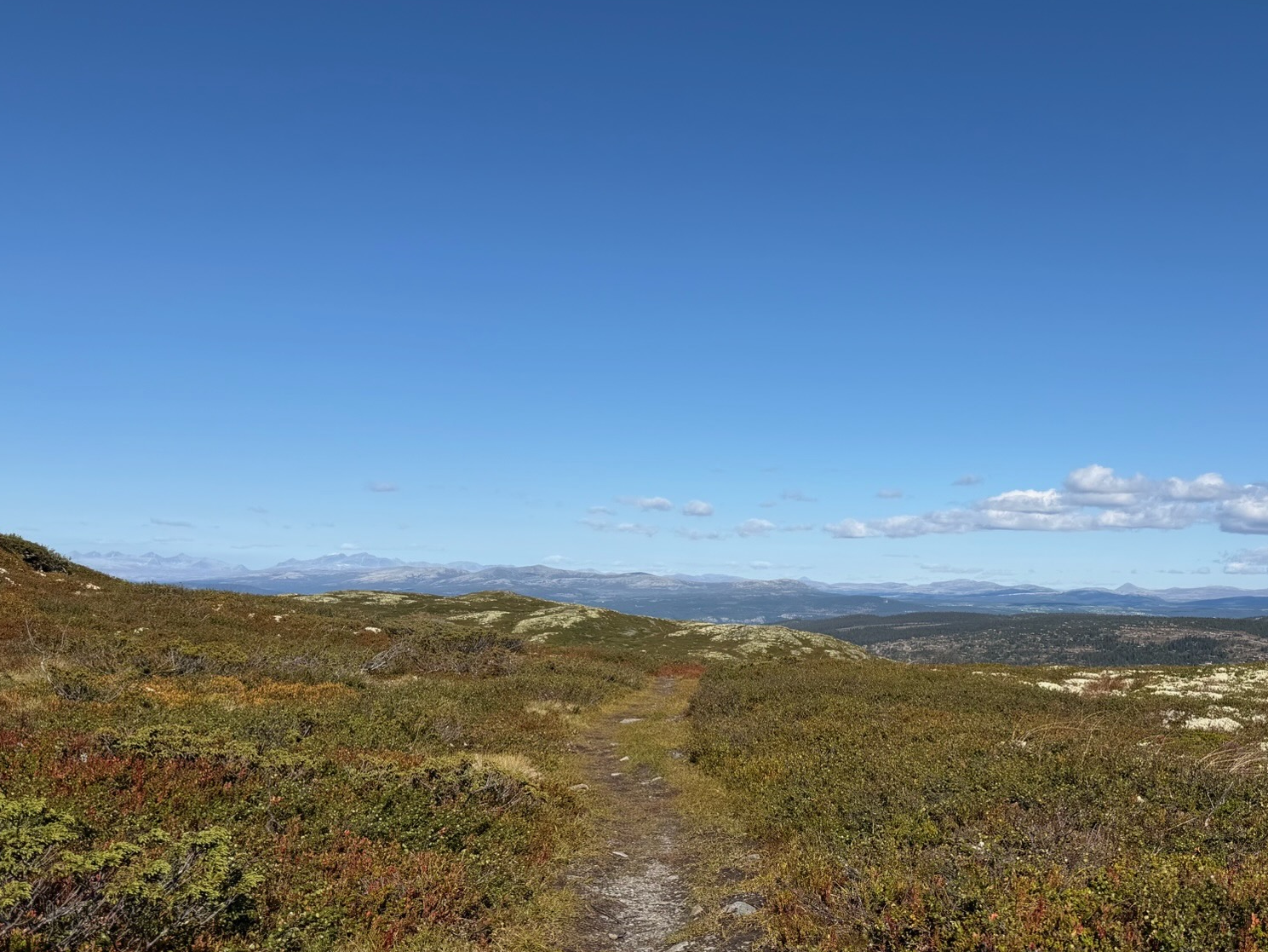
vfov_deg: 42.8
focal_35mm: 33
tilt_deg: +1.0
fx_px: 1209
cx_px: 824
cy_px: 563
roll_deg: -1.1
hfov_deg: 54.4
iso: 80
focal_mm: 6.76
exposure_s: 1/6711
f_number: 1.78
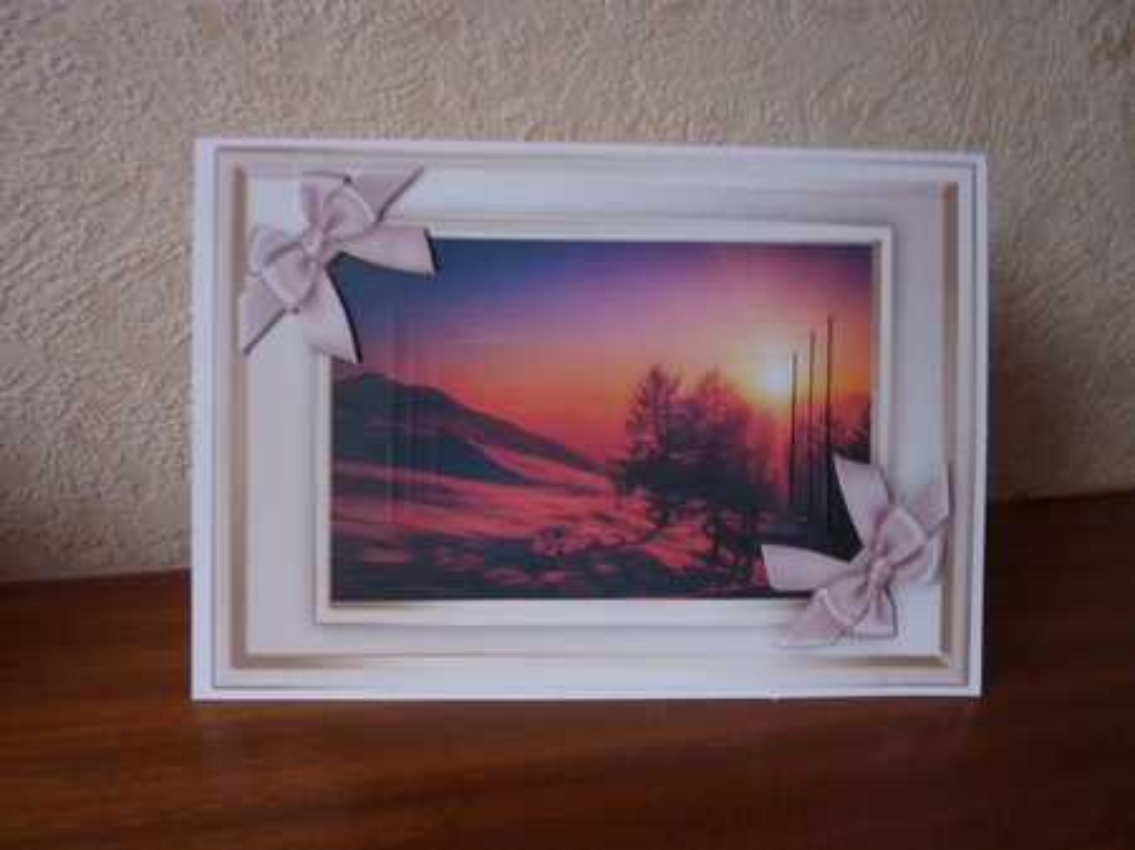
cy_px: 425
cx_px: 568
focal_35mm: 25
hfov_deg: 69.4
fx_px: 819
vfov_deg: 54.8
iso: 400
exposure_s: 1/8
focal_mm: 4.1
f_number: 3.3
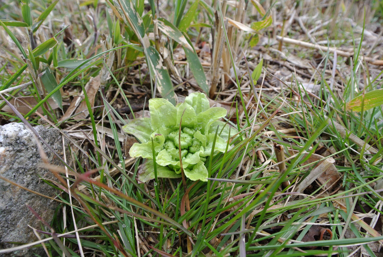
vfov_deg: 67.5
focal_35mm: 18
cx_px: 192
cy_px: 128
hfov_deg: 89.9
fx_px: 192
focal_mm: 6.7
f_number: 5.6
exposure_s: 1/125
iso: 110
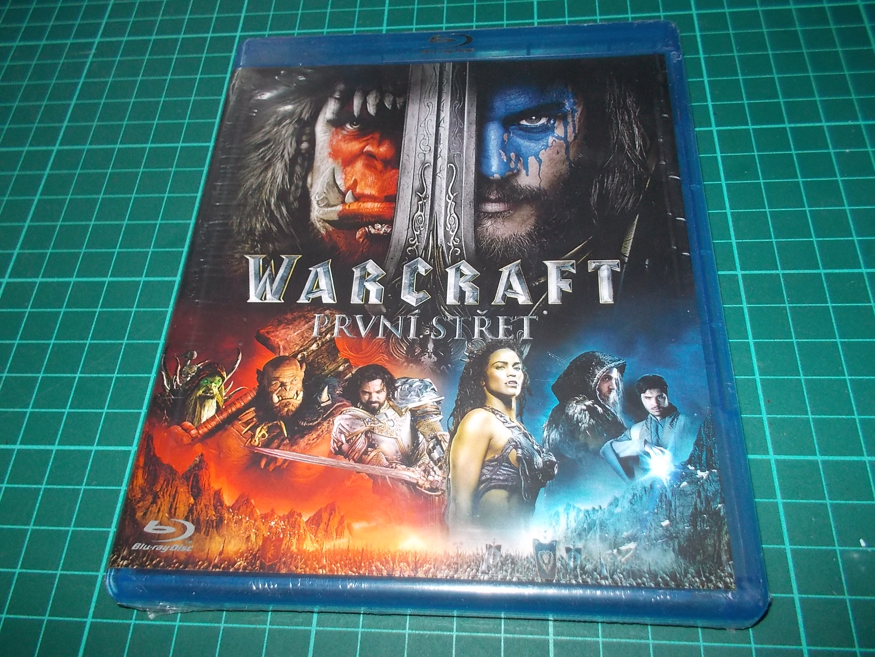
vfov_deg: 48.2
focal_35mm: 29
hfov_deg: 61.7
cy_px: 328
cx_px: 438
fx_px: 733
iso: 200
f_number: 3.3
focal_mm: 4.1
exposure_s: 1/30
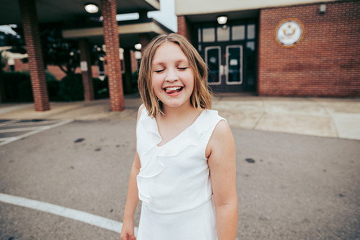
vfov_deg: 53.2
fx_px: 240
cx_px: 180
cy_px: 120
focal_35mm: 24
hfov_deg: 73.7
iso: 250
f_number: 2.8
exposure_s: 1/400
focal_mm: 24
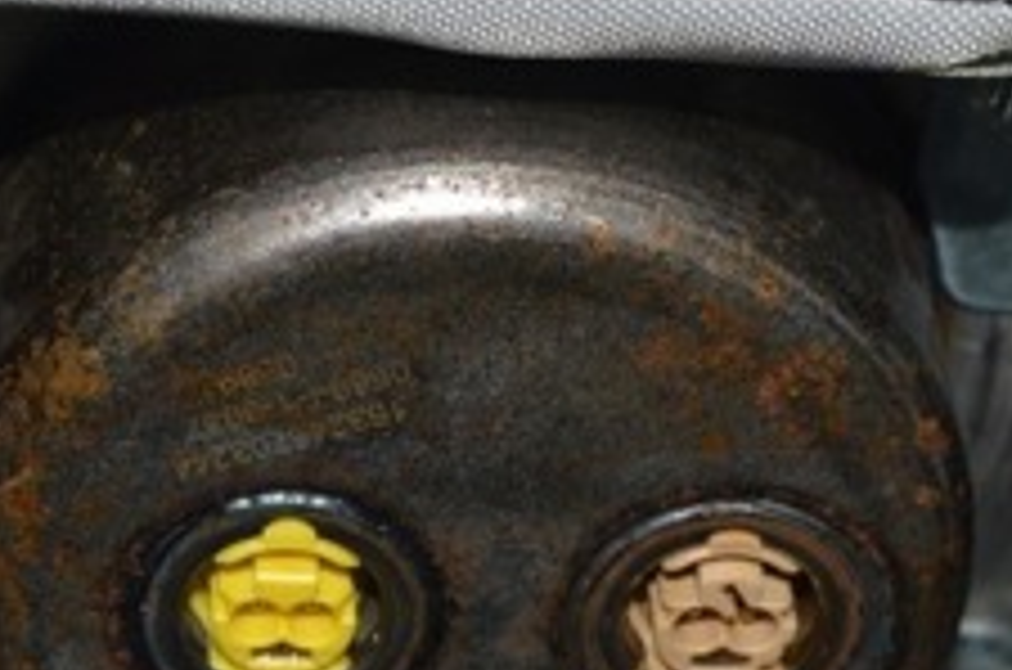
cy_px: 528
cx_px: 414
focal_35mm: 192
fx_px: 5398
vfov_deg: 7.1
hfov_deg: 10.7
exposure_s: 1/60
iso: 100
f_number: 8
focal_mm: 45
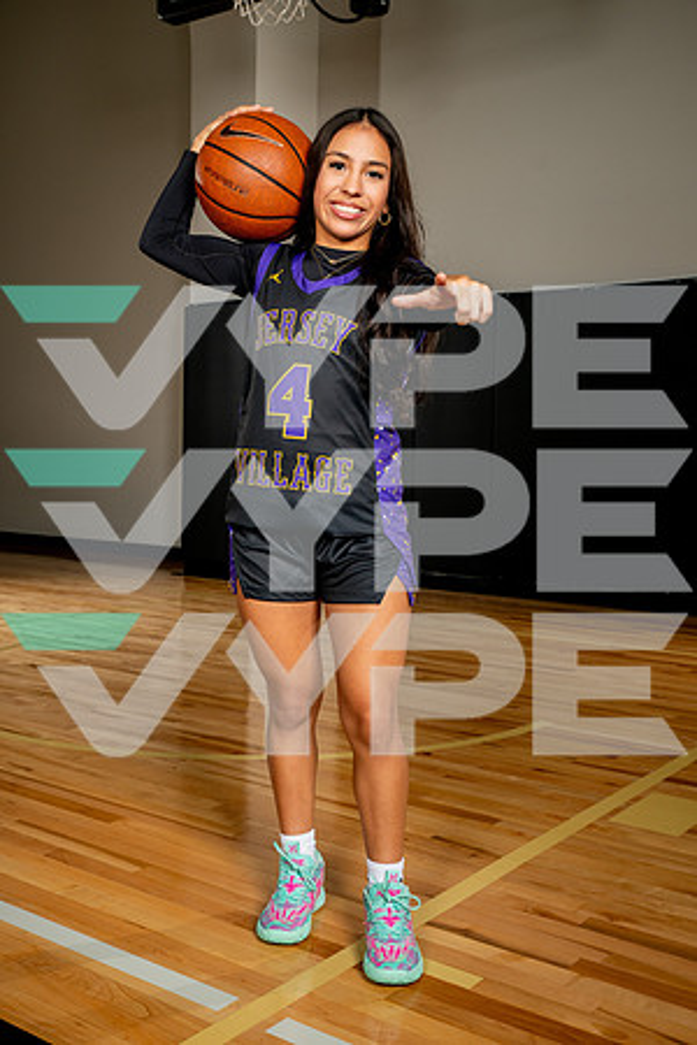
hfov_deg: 35.1
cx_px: 348
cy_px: 522
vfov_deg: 50.7
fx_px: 1103
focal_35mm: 38
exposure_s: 1/500
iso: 250
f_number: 8
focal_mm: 38
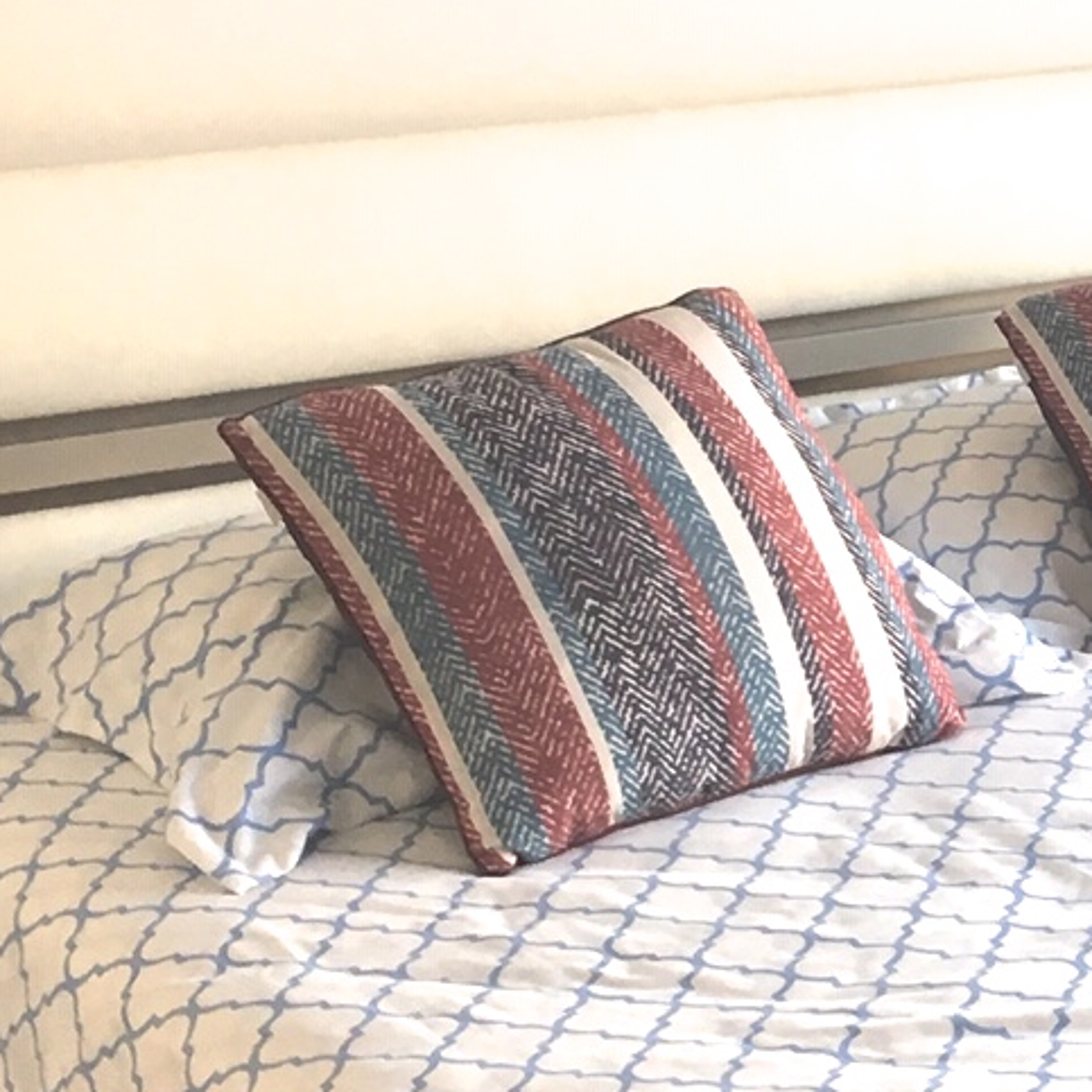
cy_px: 667
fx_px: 3819
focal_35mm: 107
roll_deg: -1.1
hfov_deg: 15.4
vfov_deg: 16.3
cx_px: 1494
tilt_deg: -17.2
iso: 25
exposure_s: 1/30
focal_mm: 4.15
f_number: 2.2
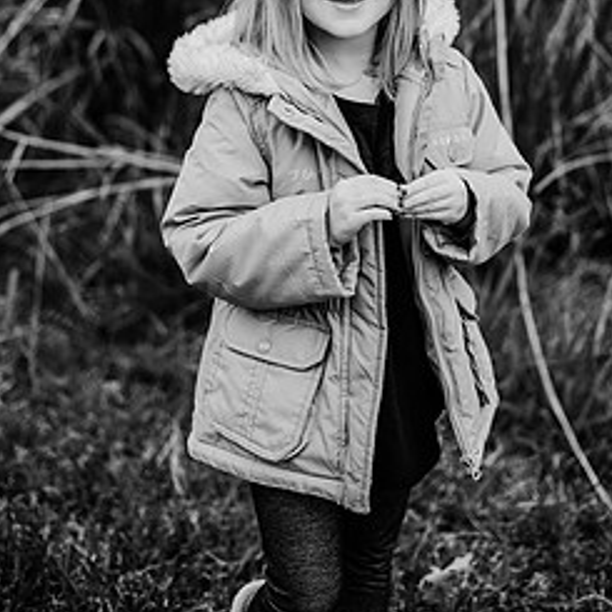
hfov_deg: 22.2
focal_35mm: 78
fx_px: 1560
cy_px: 72
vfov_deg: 21.7
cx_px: 335
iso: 320
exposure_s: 1/800
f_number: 2.2
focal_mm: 50
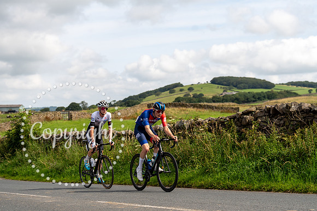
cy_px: 106
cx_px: 158
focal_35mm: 70
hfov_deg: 28.8
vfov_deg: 19.5
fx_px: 617
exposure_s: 1/1000
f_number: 4
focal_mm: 70
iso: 100
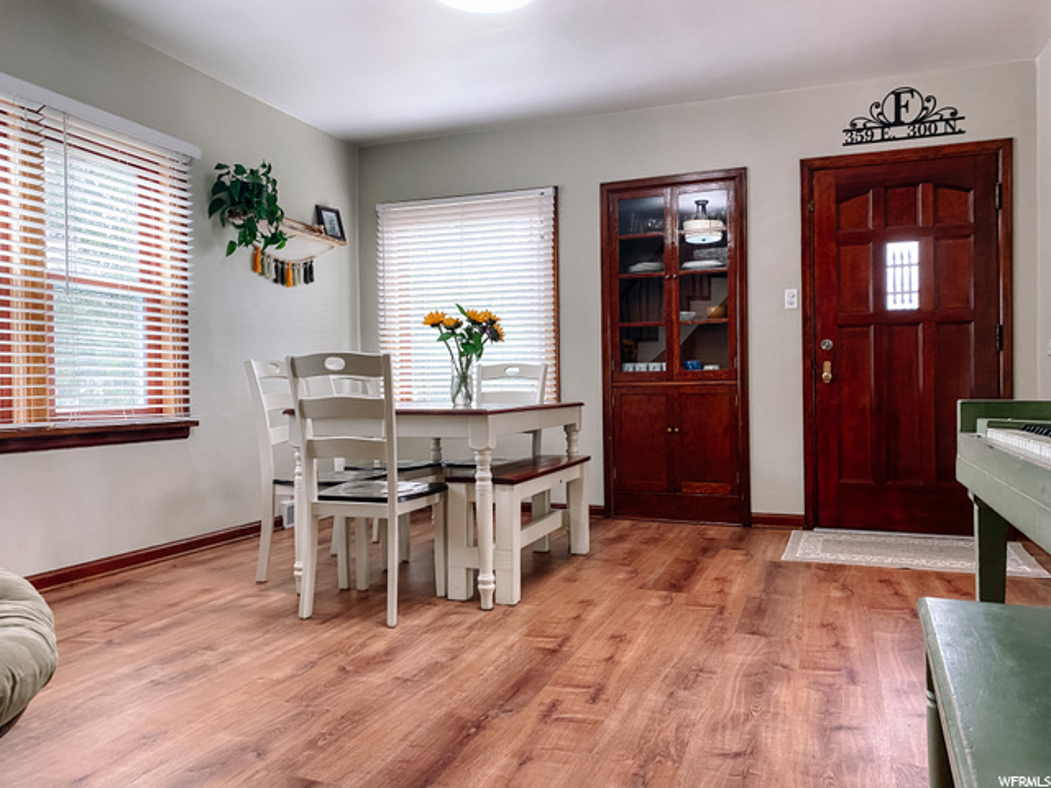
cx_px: 526
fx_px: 789
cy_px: 394
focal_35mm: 26
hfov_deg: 67.3
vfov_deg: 53.1
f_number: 1.8
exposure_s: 1/60
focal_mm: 4.25
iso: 100
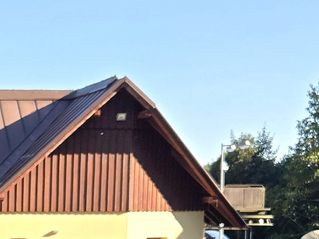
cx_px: -119
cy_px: 381
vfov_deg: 11.1
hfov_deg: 14.7
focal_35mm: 127
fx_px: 1170
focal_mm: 5.4
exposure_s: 1/2500
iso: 80
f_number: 1.8
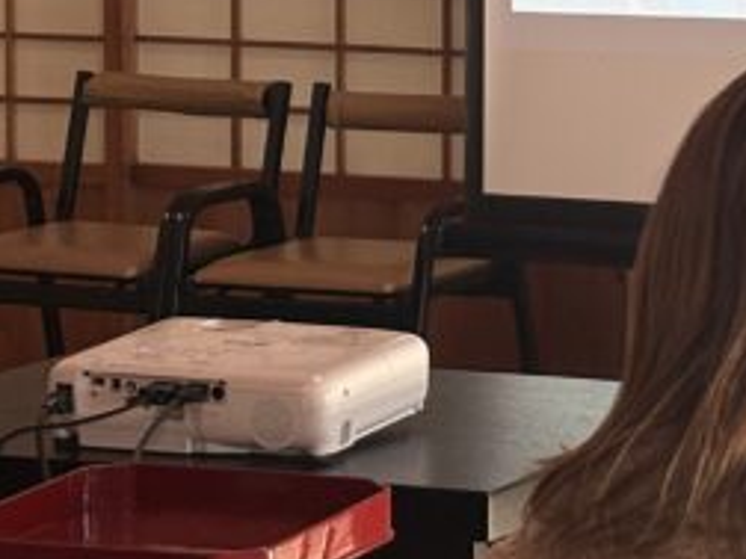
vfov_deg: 7.0
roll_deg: +0.0
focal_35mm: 211
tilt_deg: -3.7
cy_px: -189
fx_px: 4547
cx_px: 989
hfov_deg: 9.2
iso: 40
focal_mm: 5.96
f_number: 1.6
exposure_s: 1/122
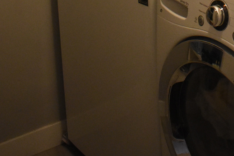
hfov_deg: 18.2
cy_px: -120
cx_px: 280
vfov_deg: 11.8
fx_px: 695
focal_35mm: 107
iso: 2000
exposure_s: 1/200
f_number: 3.5
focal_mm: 18
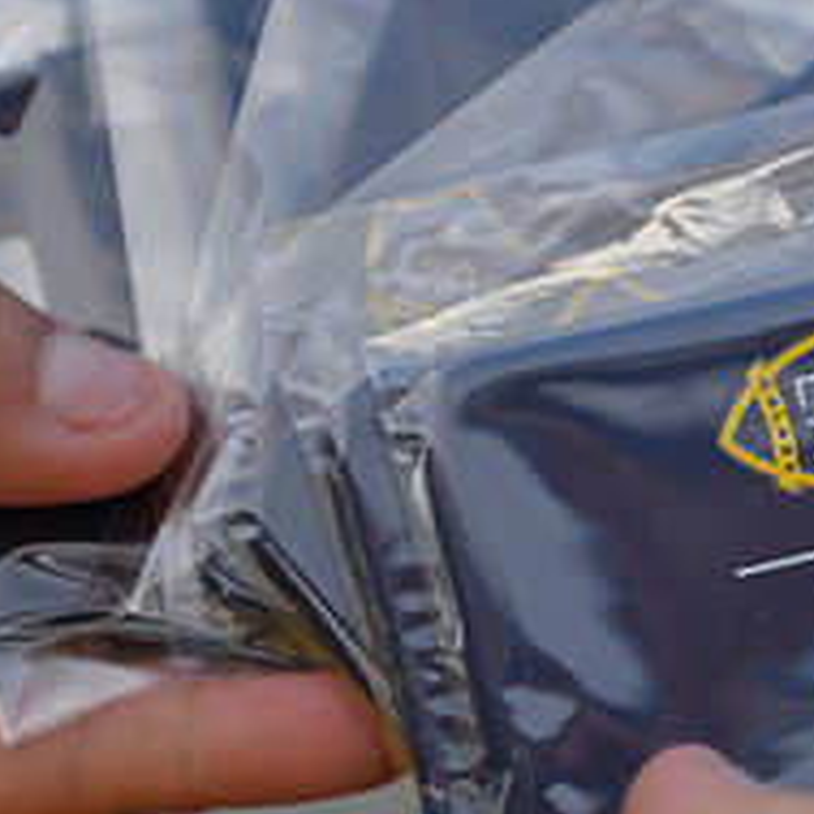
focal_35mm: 183
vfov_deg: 9.6
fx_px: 4869
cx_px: 788
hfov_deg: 9.5
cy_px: 377
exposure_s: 1/640
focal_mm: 70
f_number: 2.8
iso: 360
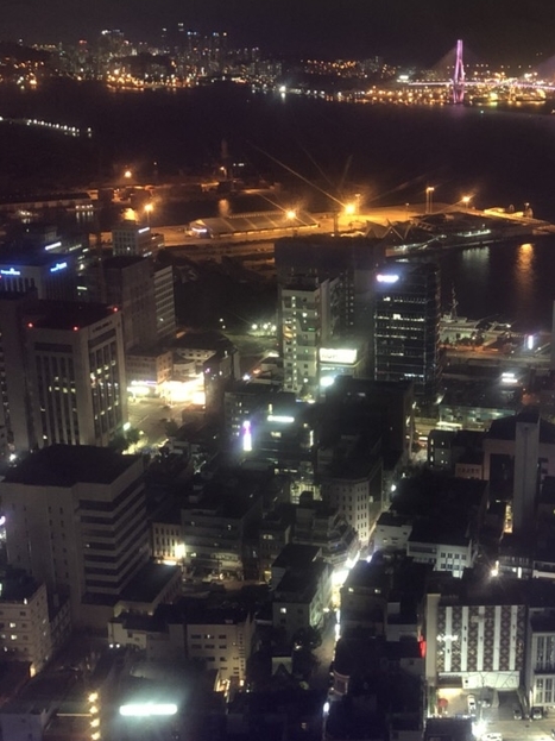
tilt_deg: -14.5
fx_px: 984
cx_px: 455
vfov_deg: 41.2
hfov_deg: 30.6
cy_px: 341
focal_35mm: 46
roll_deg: -1.3
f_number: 1.8
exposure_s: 1/4
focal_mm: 4
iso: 160
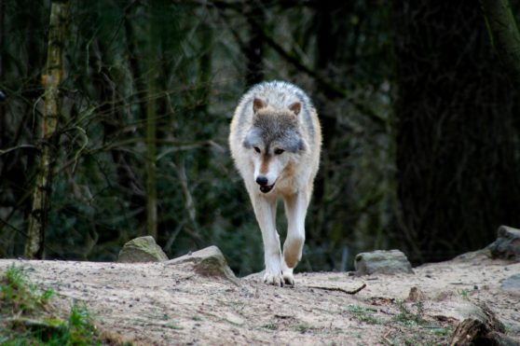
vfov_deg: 3.0
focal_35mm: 450
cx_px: 260
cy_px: 173
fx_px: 6494
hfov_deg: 4.6
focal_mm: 300
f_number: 6.3
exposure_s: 1/60
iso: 200
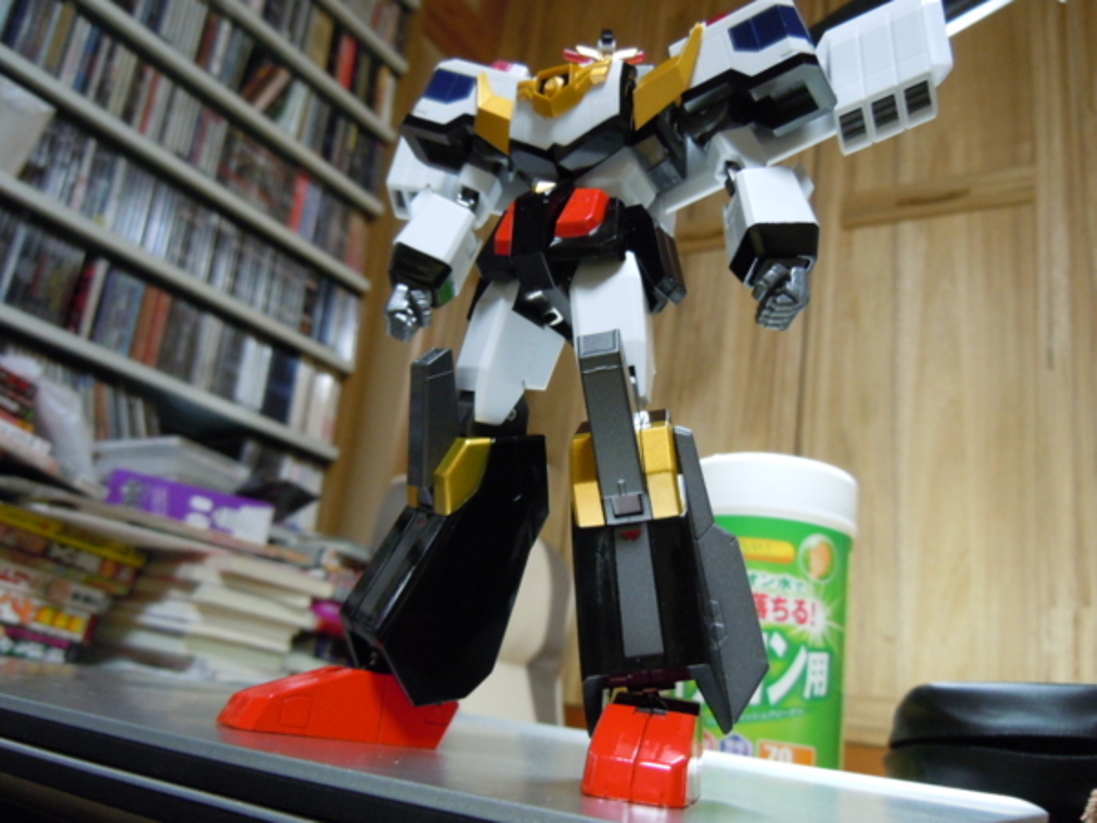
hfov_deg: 60.0
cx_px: 548
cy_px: 412
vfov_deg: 46.8
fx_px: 951
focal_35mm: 30
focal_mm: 5.4
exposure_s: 1/13
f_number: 3.5
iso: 400
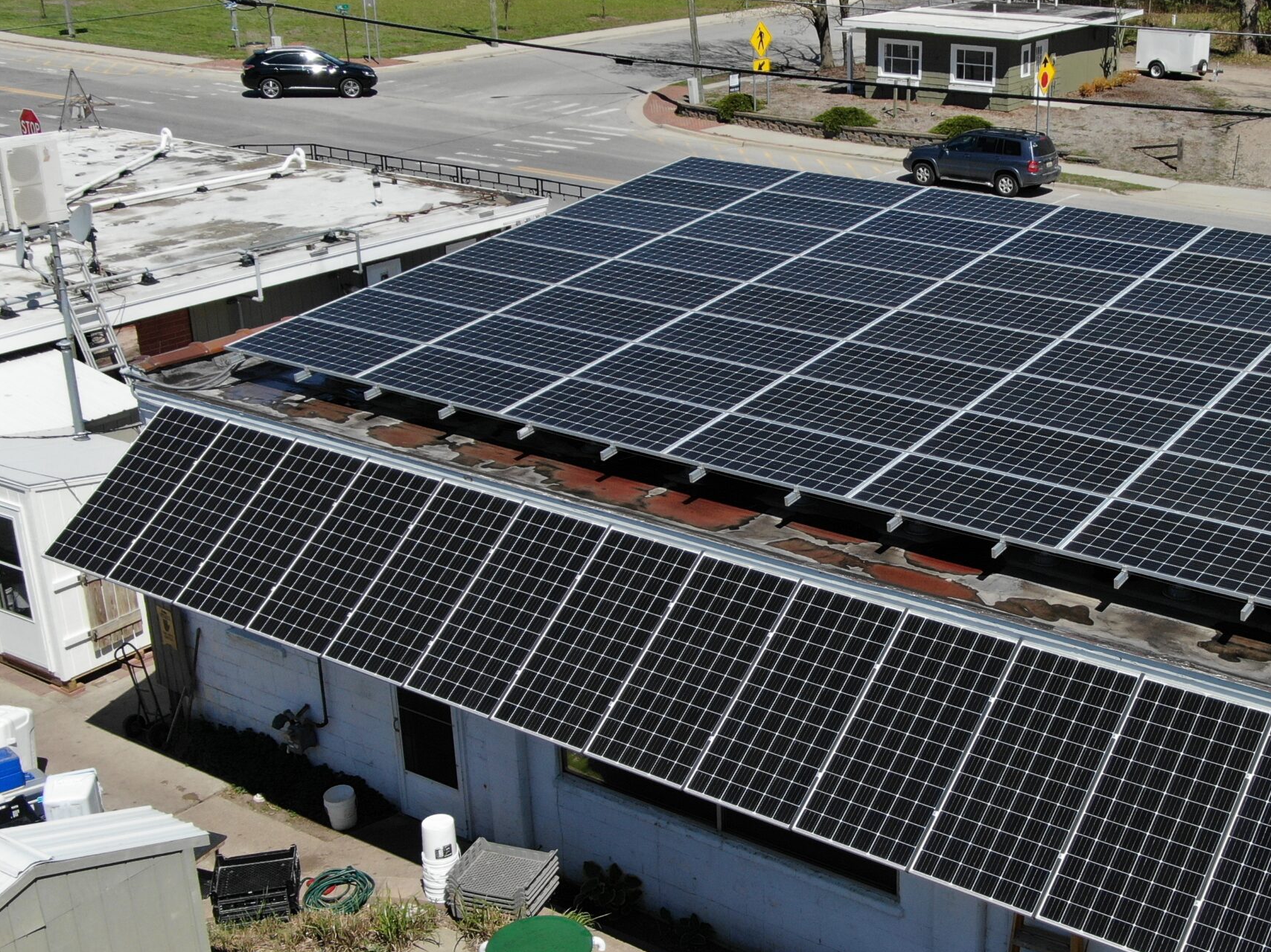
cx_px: 928
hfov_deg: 38.8
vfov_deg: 30.3
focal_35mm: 48
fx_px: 1762
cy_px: 459
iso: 100
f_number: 3.1
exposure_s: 1/1600
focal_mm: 5.45
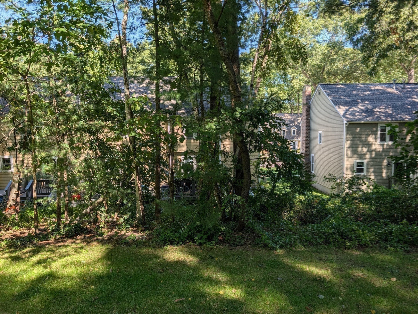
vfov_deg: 56.9
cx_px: 209
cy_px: 157
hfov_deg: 71.5
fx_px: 290
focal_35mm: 24
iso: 20
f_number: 1.68
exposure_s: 1/1323
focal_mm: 6.9
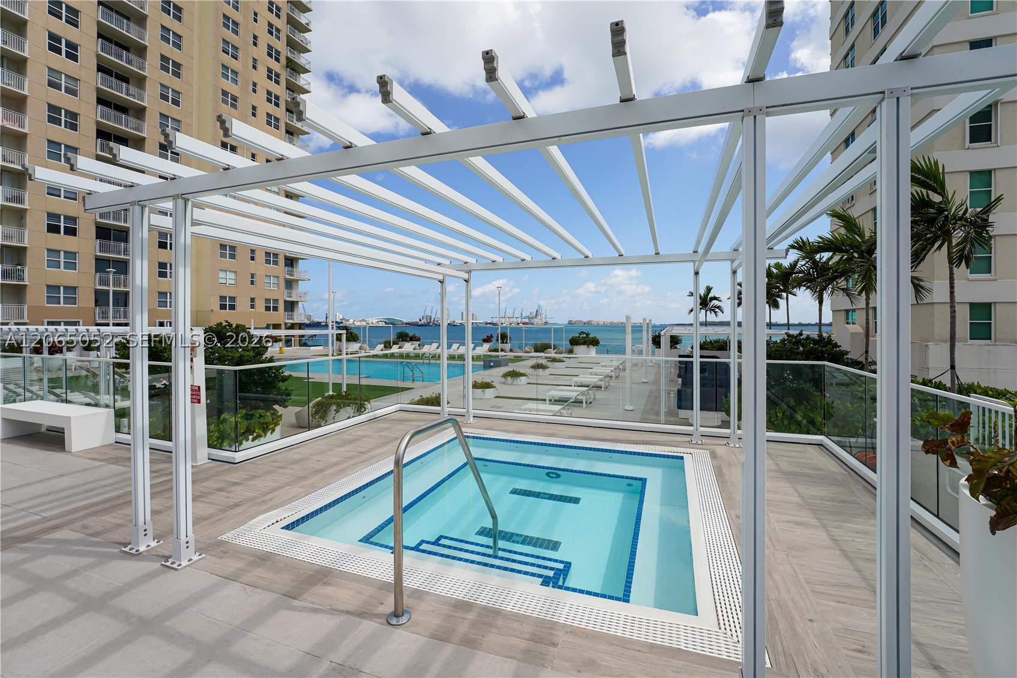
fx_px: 396
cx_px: 508
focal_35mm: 14
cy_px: 339
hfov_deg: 104.2
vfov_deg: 81.2
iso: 100
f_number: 9
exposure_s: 1/320
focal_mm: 14
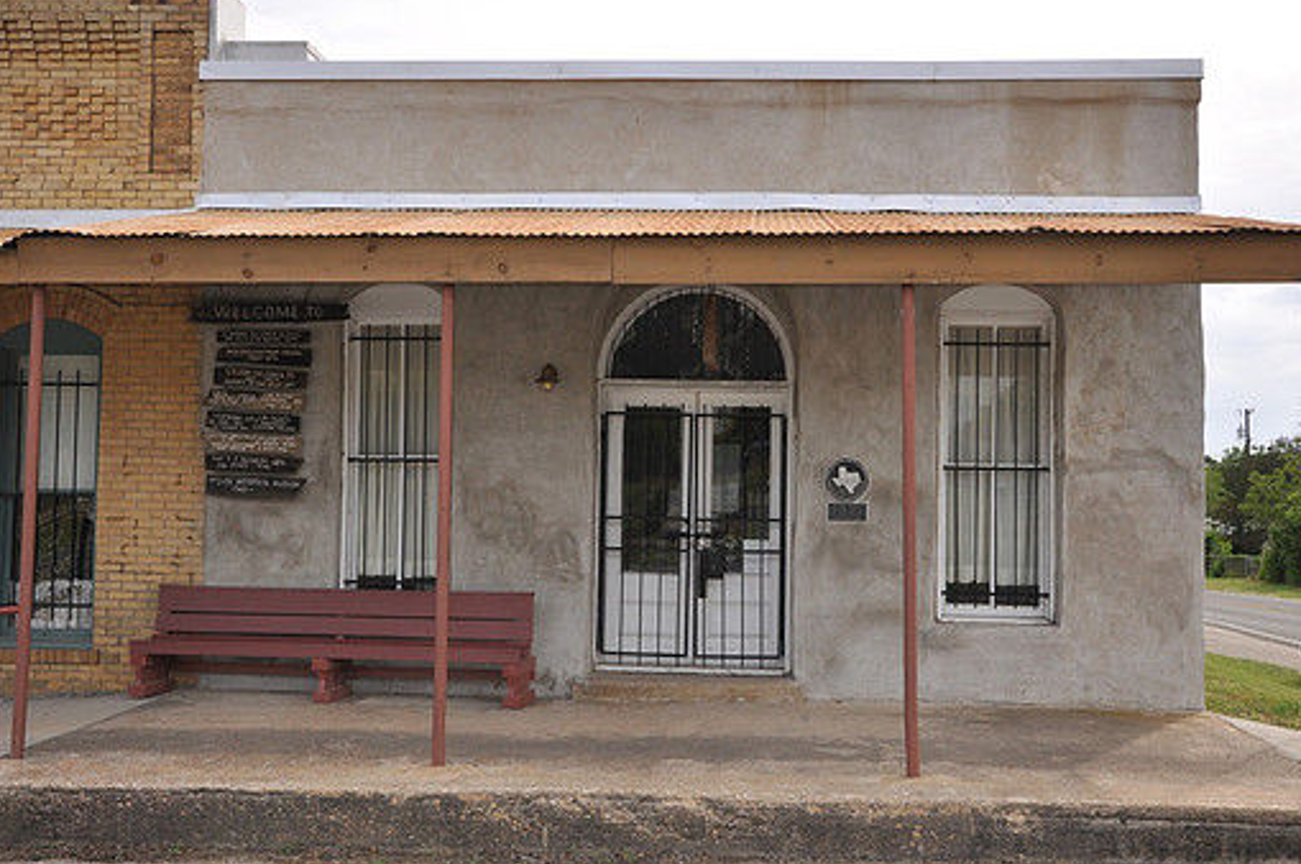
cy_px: 413
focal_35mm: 41
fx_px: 1480
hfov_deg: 47.5
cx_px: 675
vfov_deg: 32.5
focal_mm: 24
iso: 200
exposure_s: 1/200
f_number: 5.6
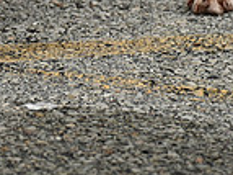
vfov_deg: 1.9
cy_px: -132
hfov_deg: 2.5
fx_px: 5239
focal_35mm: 779
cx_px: -148
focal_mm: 200
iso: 640
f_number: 5
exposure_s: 1/1000
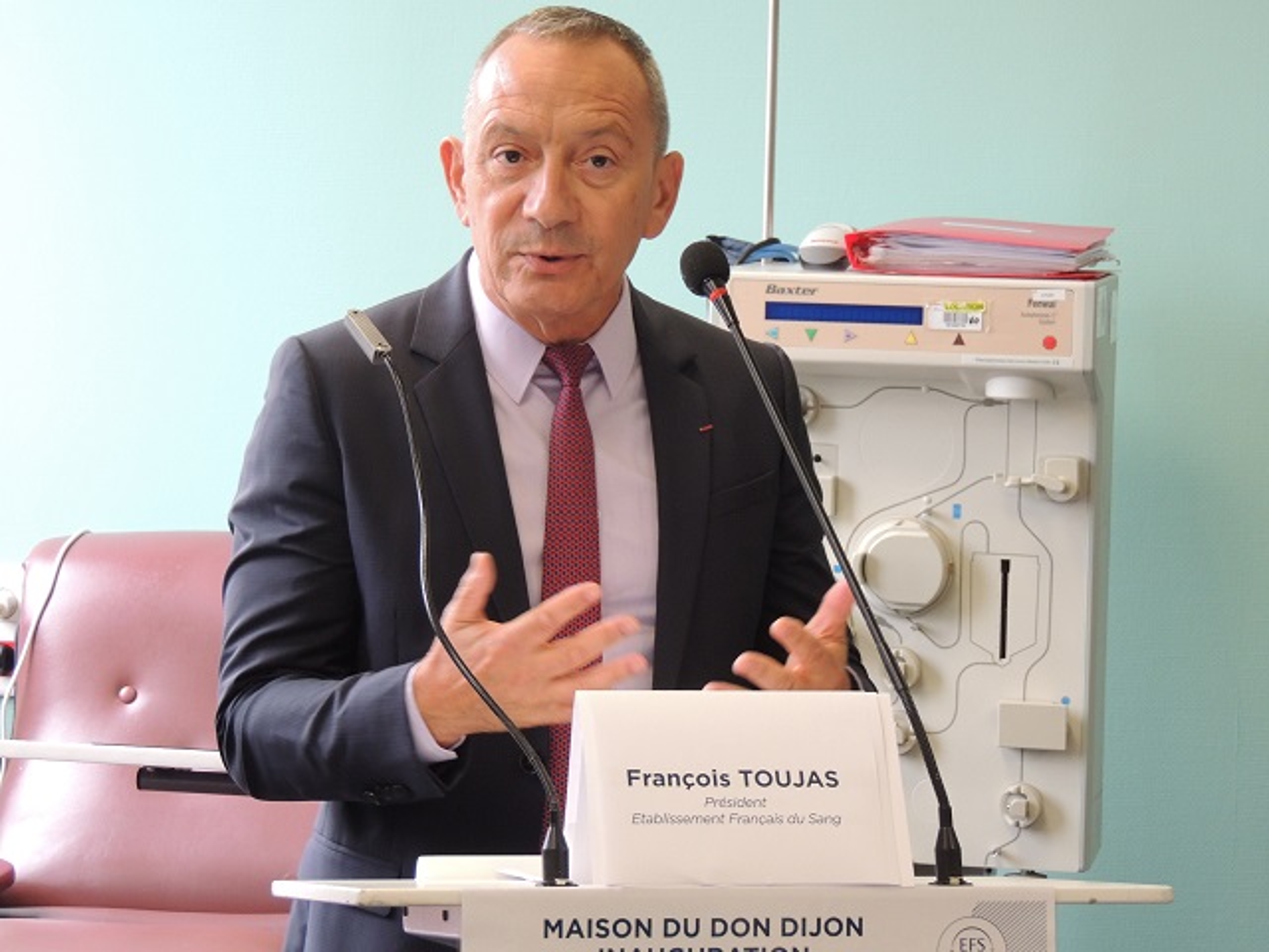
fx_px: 4399
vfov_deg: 12.3
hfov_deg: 16.4
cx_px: 634
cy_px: 476
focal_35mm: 120
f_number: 4.2
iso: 400
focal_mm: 21.4
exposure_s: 1/50
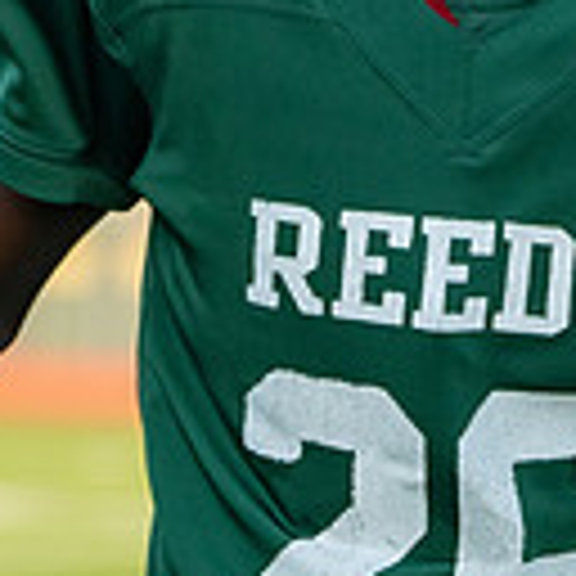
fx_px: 15098
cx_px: 589
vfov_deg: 2.2
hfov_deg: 2.2
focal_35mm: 802
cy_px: -169
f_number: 5.6
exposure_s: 1/1250
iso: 800
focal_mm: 162
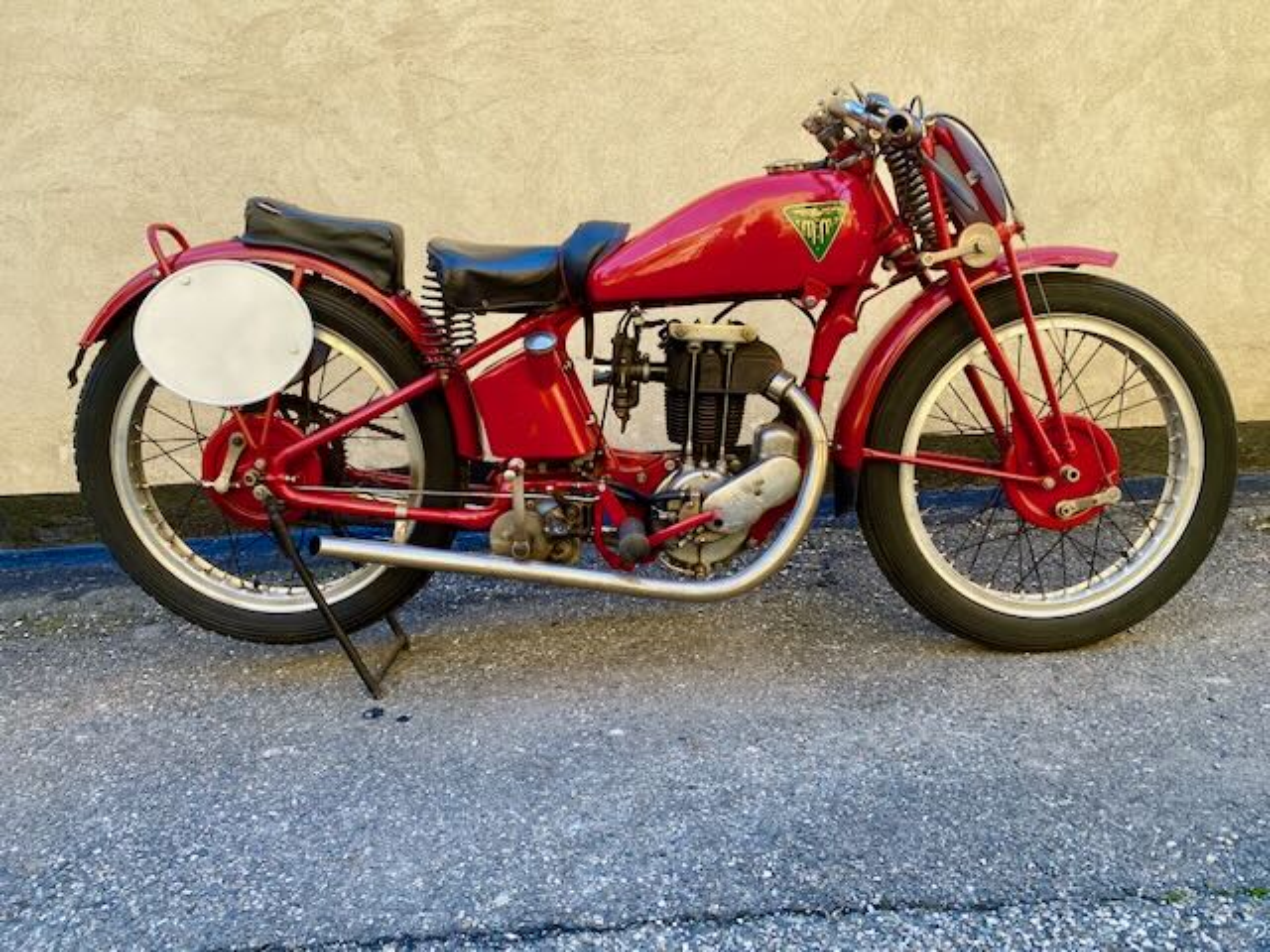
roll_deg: +2.9
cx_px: 635
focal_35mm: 26
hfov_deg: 67.3
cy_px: 476
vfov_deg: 53.1
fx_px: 954
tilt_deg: -11.8
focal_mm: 4.25
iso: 32
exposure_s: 1/122
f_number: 1.8
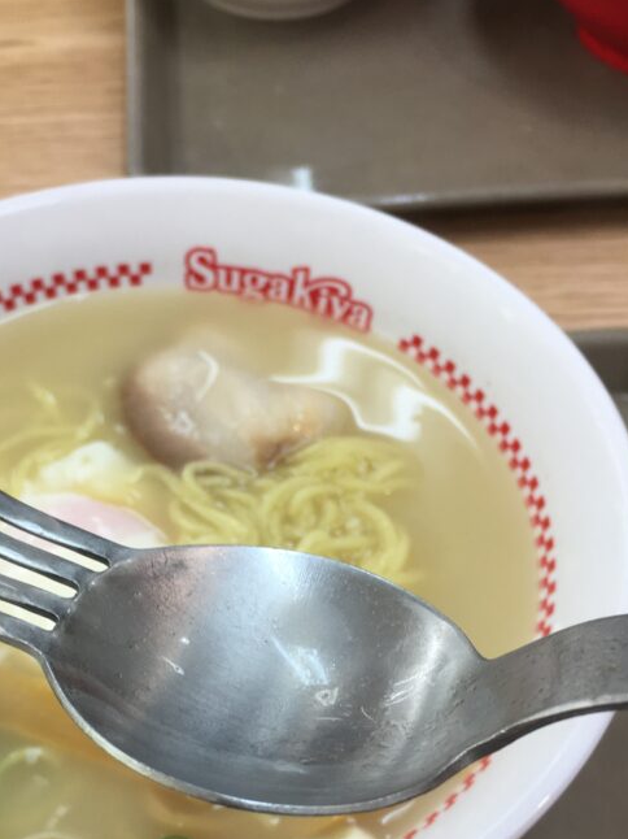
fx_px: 1113
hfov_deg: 31.2
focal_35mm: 46
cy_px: 616
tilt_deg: -56.2
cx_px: 206
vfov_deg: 40.2
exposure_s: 1/60
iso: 25
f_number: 2.2
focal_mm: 4.15
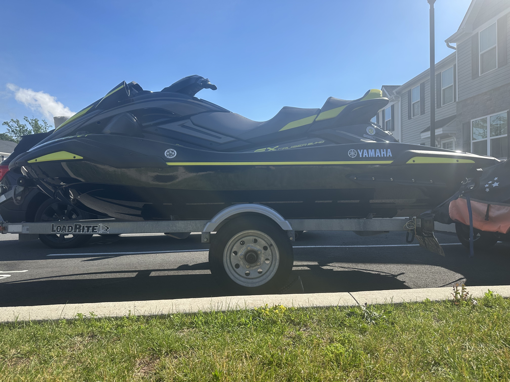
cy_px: 191
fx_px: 354
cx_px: 255
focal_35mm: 24
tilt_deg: -1.5
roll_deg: +0.3
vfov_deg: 56.8
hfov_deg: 71.6
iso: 80
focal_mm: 6.86
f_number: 1.78
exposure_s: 1/3356
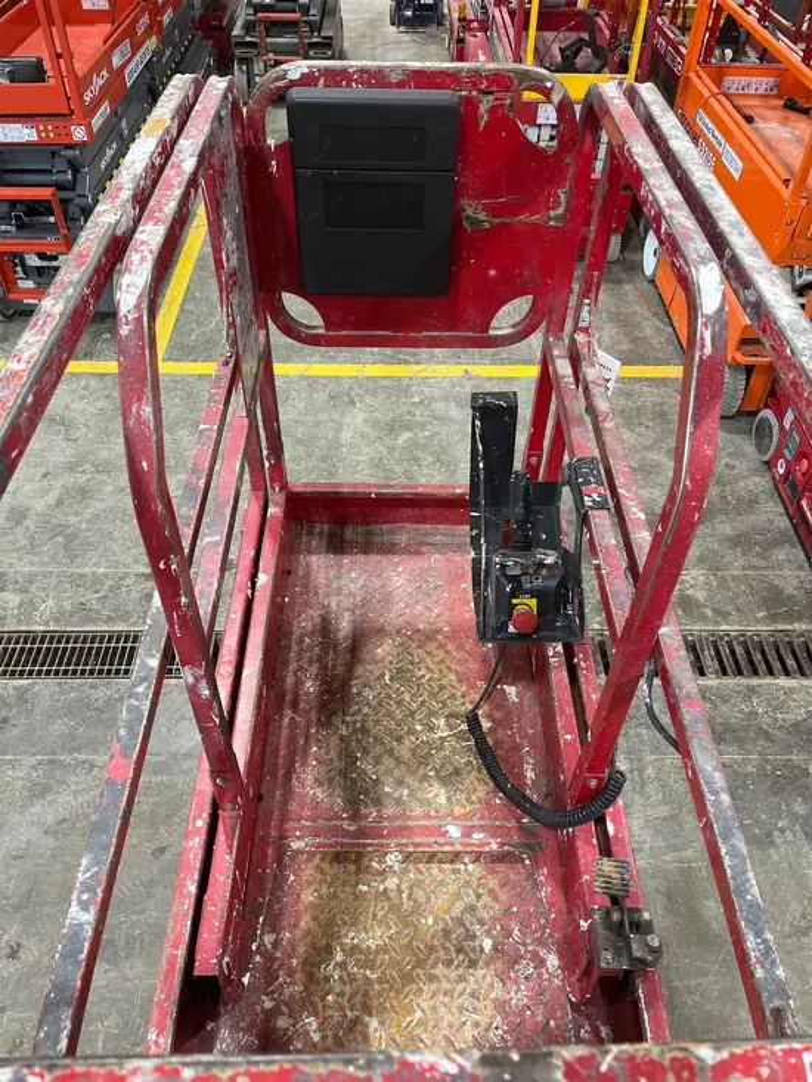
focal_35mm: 26
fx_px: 813
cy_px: 541
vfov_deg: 67.3
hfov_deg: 53.1
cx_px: 406
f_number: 1.6
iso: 160
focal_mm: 5.1
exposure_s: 1/60
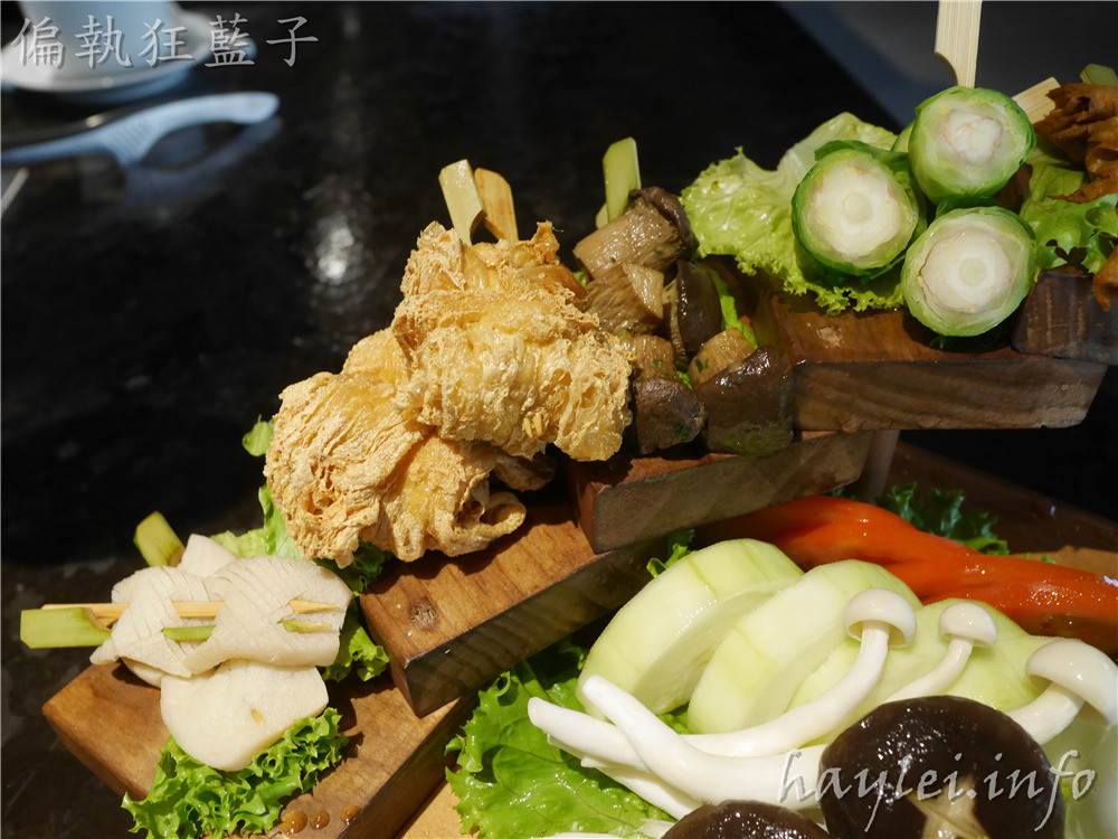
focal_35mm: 30
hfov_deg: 60.0
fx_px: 969
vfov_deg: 46.8
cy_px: 420
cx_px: 559
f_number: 4
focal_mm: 15
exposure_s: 1/60
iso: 1250
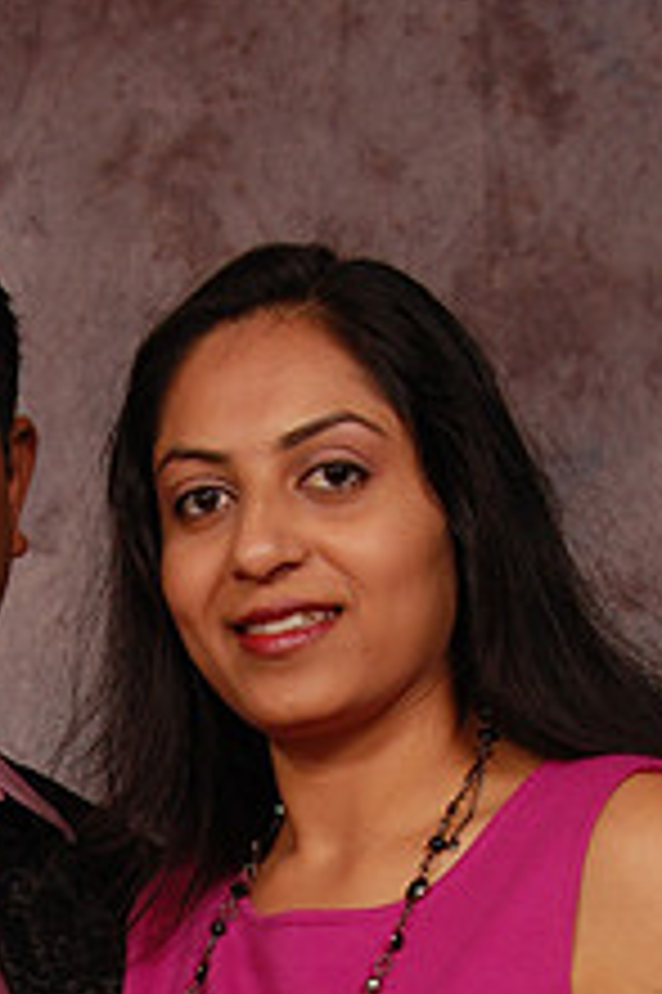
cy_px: 1232
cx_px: 81
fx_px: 3481
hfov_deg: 10.8
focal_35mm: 126
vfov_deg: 15.6
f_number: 5.6
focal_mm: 32
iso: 400
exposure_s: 1/200
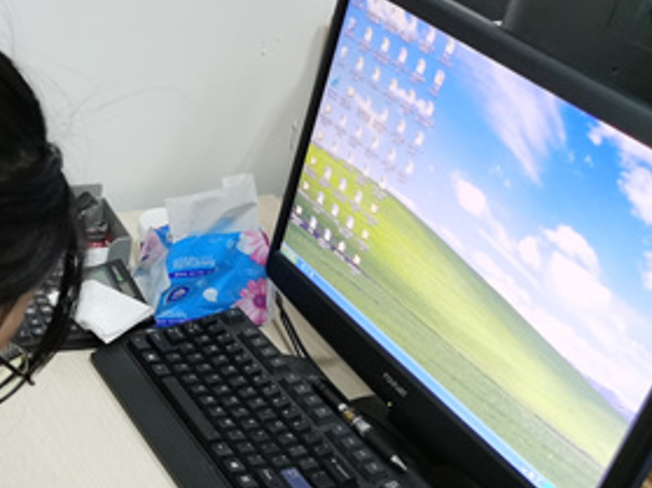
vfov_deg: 21.9
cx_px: 7
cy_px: 555
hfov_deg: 28.9
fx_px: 1186
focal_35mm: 63
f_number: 1.8
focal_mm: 5.58
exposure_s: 1/50
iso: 320
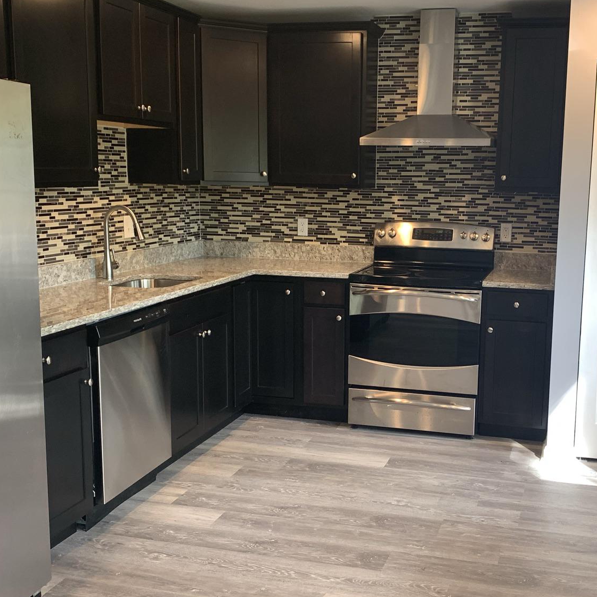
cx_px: 370
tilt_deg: -9.3
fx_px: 820
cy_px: 312
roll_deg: -1.1
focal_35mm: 42
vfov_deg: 40.0
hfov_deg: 39.8
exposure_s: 1/60
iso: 80
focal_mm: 4.25
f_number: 1.8
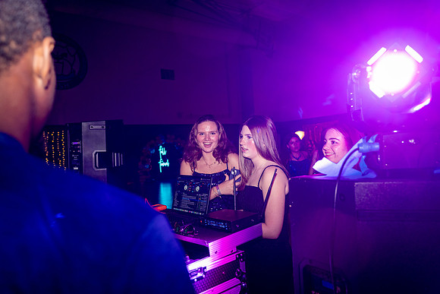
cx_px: 220
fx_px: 342
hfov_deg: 65.5
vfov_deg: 46.4
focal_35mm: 28
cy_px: 147
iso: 1250
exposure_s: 1/80
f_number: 4
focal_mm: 28
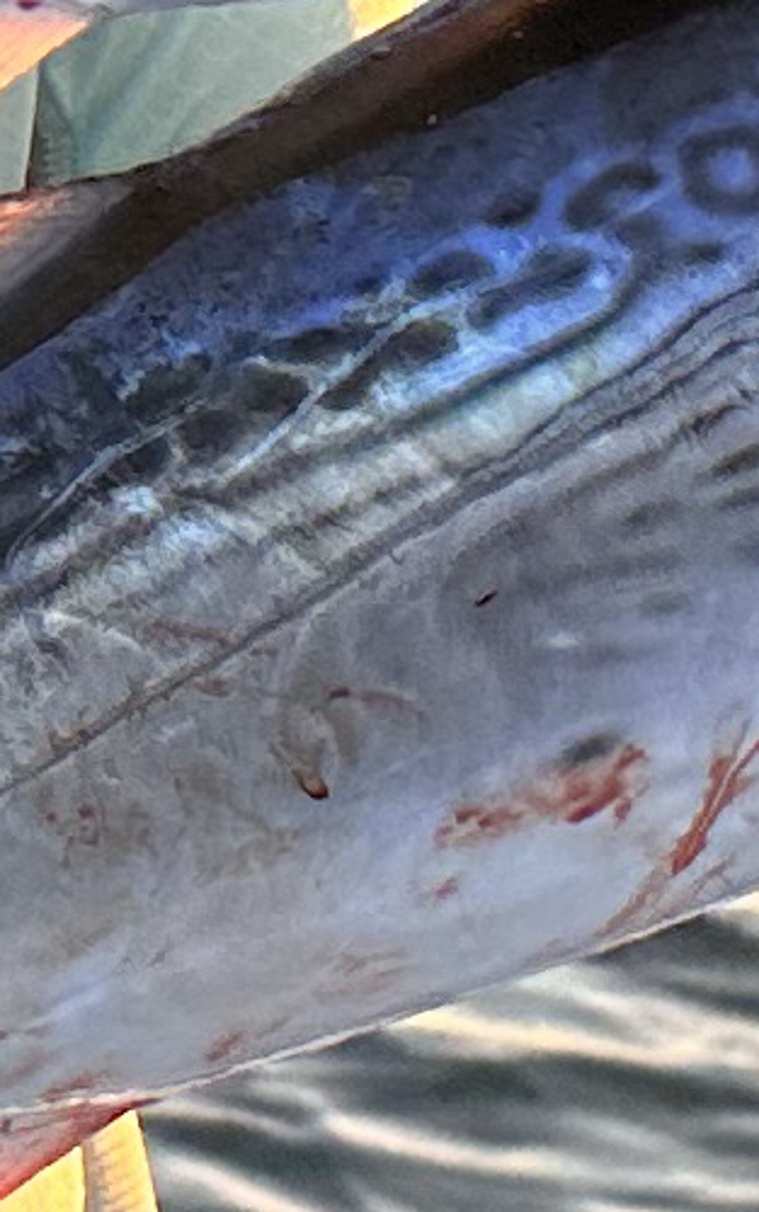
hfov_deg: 6.4
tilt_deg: -8.8
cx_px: 70
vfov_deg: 10.1
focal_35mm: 205
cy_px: -114
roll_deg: +2.2
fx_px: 6777
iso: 80
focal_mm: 6.86
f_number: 1.78
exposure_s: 1/1357
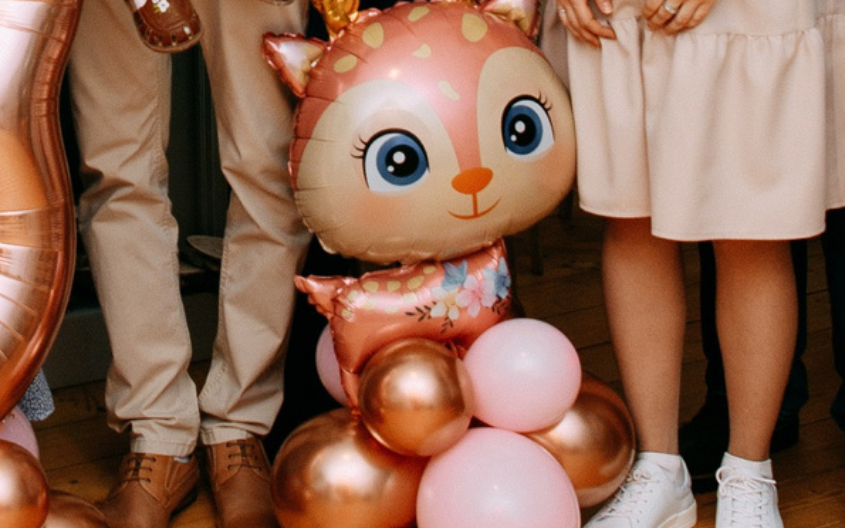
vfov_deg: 10.1
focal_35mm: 124
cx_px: 41
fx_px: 2856
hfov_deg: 16.5
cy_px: -352
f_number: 4
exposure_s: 1/160
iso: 125
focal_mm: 26
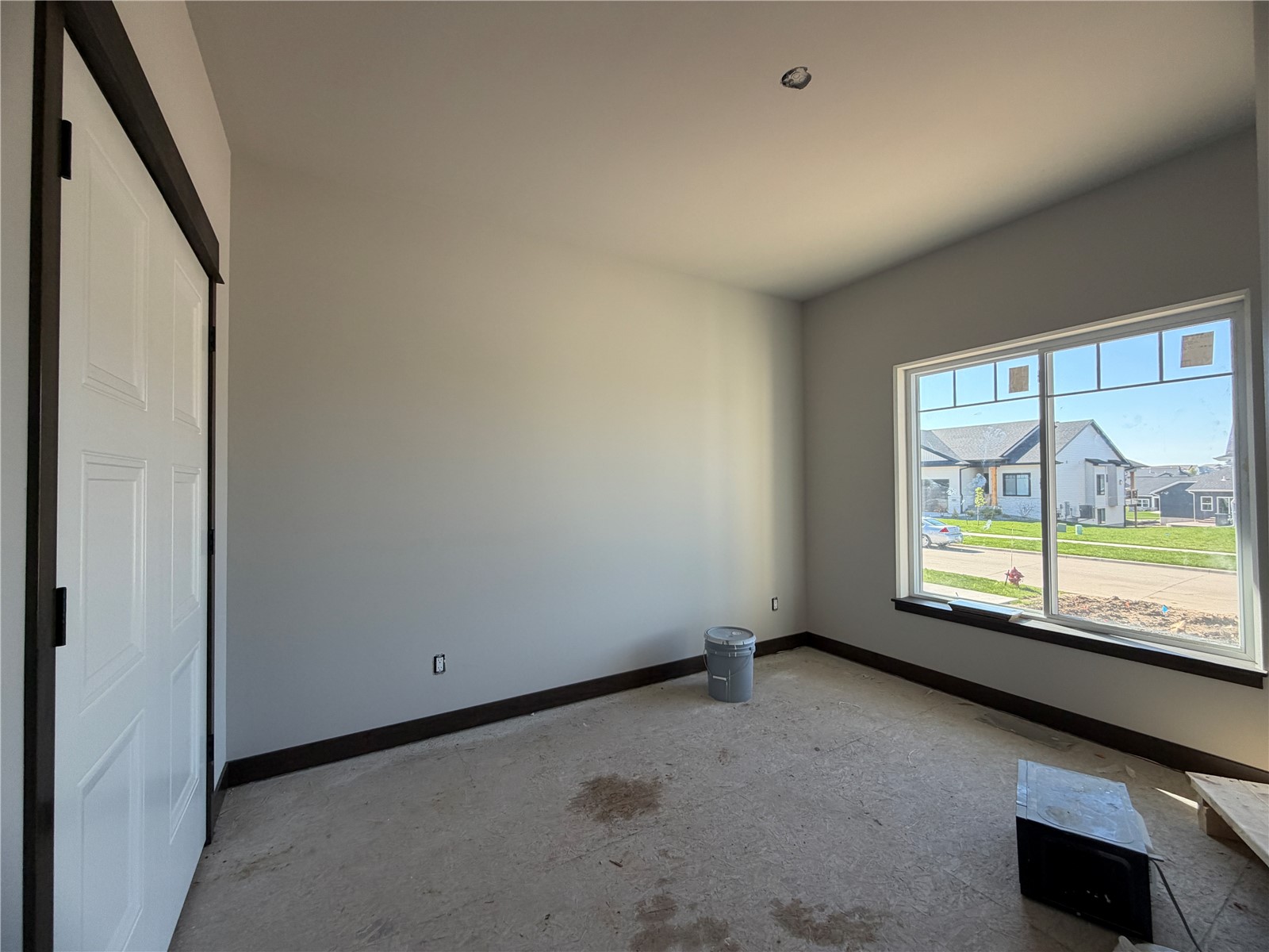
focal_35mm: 14
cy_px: 476
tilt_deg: +0.9
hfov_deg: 102.1
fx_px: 513
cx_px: 634
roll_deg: +0.7
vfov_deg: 85.7
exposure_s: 1/121
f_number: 2.2
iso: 80
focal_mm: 2.22
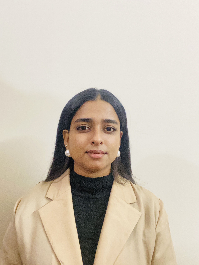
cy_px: 132
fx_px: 230
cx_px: 100
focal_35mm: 30
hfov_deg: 46.8
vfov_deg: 60.0
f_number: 2.2
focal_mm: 2.71
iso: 500
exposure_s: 1/25
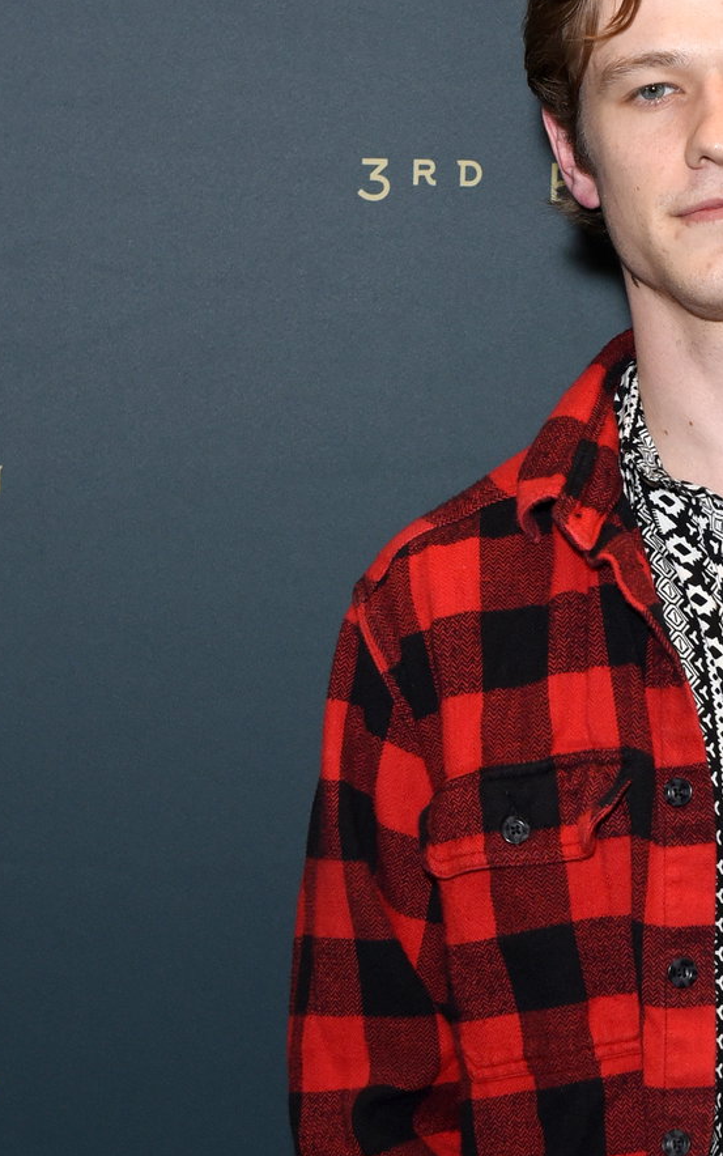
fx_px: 3592
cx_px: 726
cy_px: 878
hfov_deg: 11.4
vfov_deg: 18.2
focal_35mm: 114
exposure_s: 1/125
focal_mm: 55
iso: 1000
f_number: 6.3
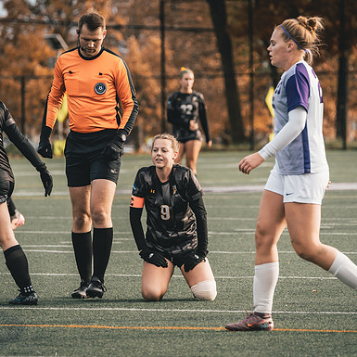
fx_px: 4142
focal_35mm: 355
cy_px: 178
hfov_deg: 4.9
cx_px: 195
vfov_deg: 4.9
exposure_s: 1/800
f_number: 6.3
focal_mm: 277
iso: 800
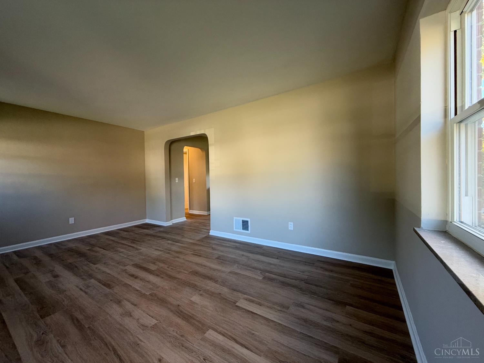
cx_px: 242
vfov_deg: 85.7
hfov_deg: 102.1
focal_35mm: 14
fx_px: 196
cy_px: 182
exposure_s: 1/121
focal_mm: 2.22
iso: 250
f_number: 2.2
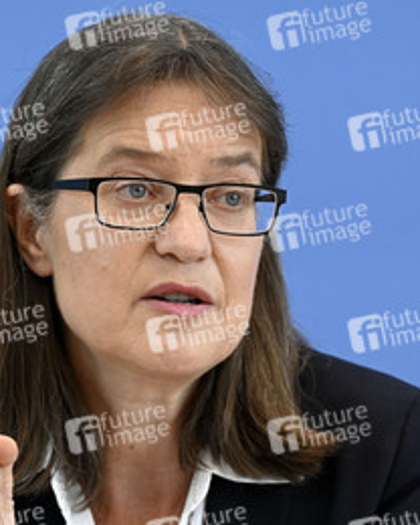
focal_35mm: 244
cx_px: 144
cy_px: 279
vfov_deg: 7.9
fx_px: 3791
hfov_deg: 6.3
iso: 3200
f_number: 5.6
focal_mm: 150
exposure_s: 1/800
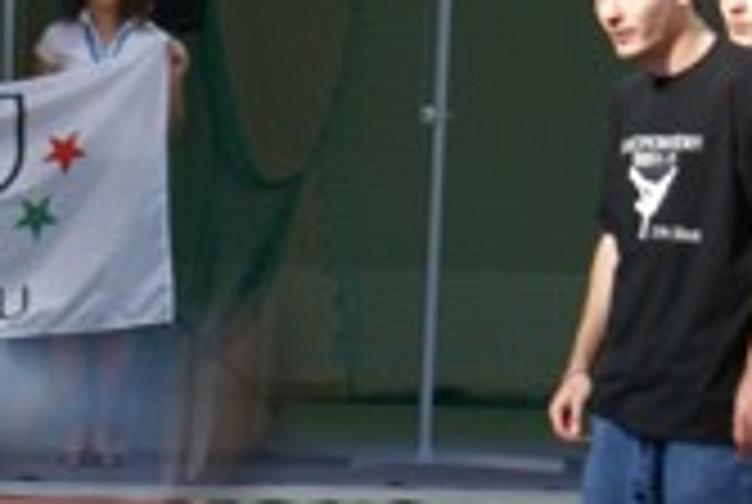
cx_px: -644
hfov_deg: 4.6
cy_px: 234
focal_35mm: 440
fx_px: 9207
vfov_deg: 3.1
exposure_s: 1/30
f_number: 5.6
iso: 200
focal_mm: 70
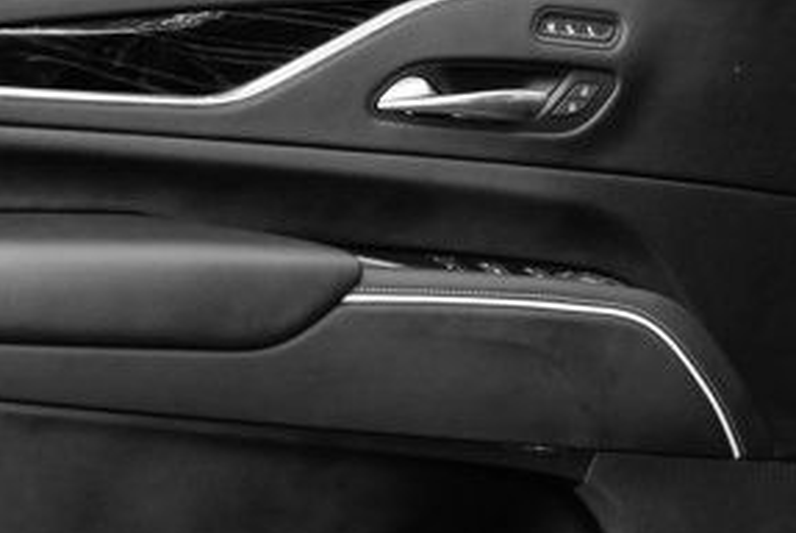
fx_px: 1726
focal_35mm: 78
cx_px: 374
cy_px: 387
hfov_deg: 26.0
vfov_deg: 17.5
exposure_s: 1/200
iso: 1600
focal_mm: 35
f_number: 2.8
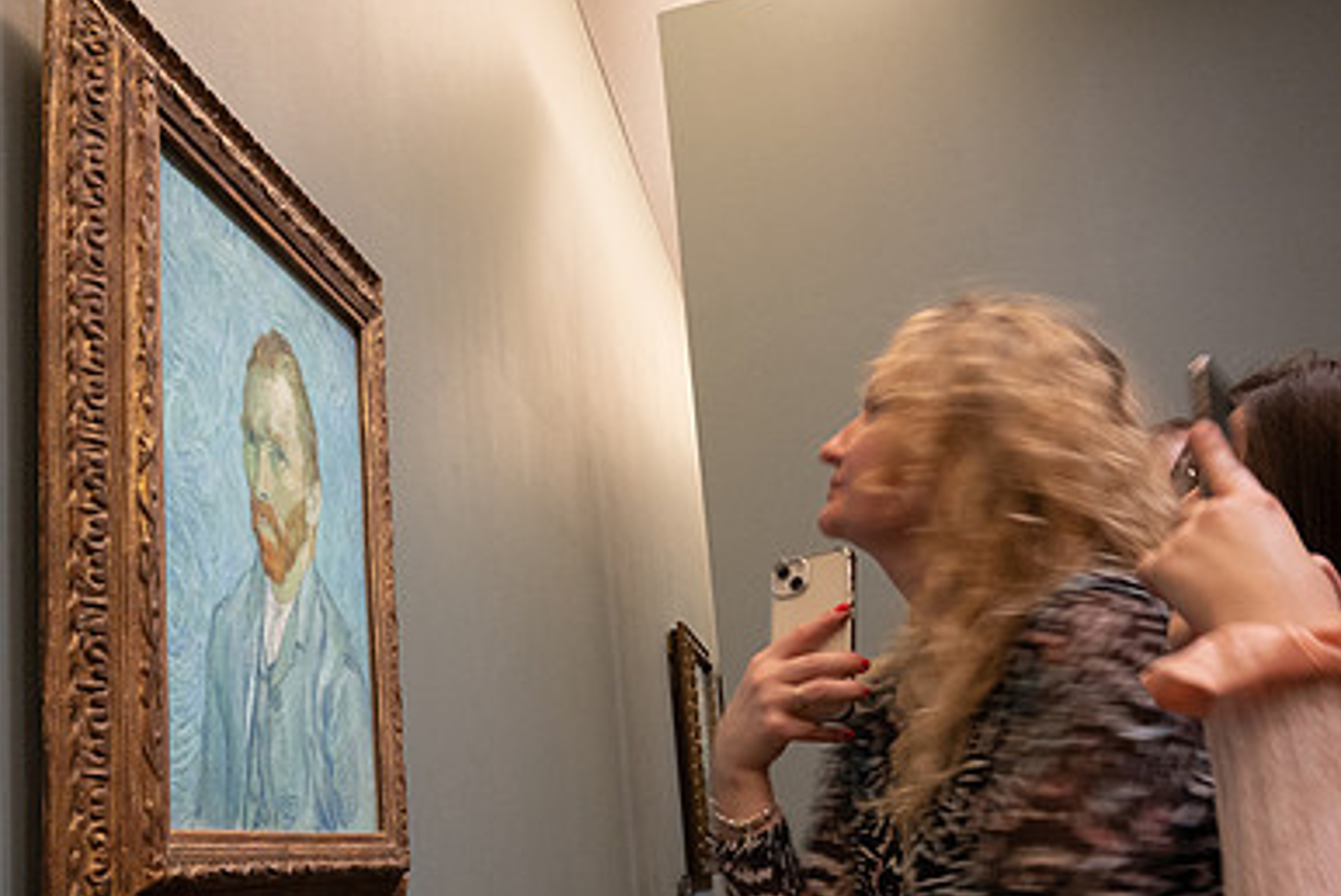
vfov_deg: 36.4
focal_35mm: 36
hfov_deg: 51.2
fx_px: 1342
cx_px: 361
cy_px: 629
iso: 4000
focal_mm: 24
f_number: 13
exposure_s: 1/10
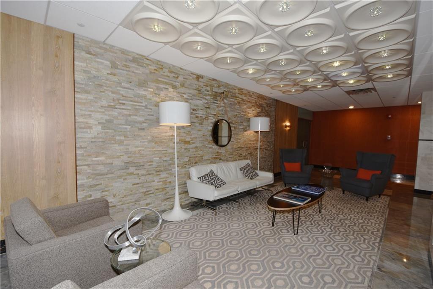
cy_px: 144
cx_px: 216
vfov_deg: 77.3
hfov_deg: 100.4
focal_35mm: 15
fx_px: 180
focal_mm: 10
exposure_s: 1/60
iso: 200
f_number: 5
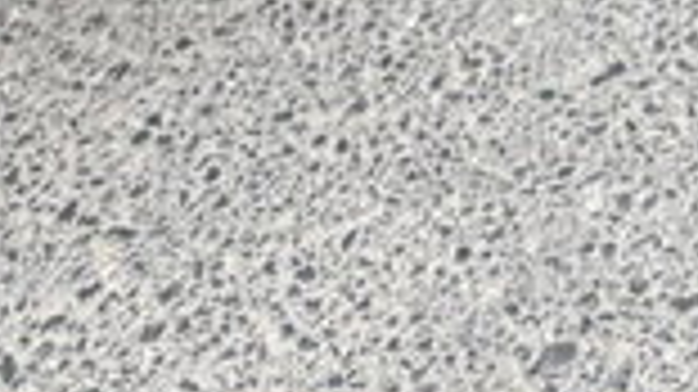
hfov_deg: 12.3
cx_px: 657
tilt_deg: -22.8
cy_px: -1487
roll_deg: +3.1
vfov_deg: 5.5
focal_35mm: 173
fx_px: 3200
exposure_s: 1/372
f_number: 1.78
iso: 80
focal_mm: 6.76
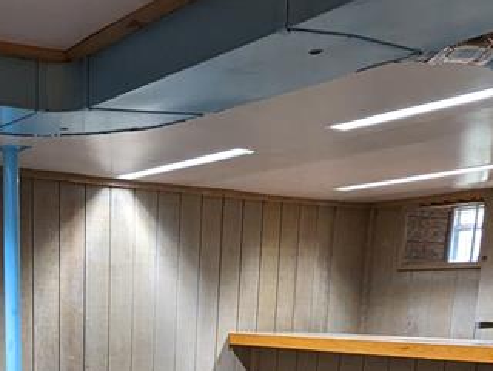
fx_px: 727
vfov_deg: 25.2
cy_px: 465
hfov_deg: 35.4
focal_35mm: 51
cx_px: 59
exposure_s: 1/30
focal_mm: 2.35
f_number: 2.2
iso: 277
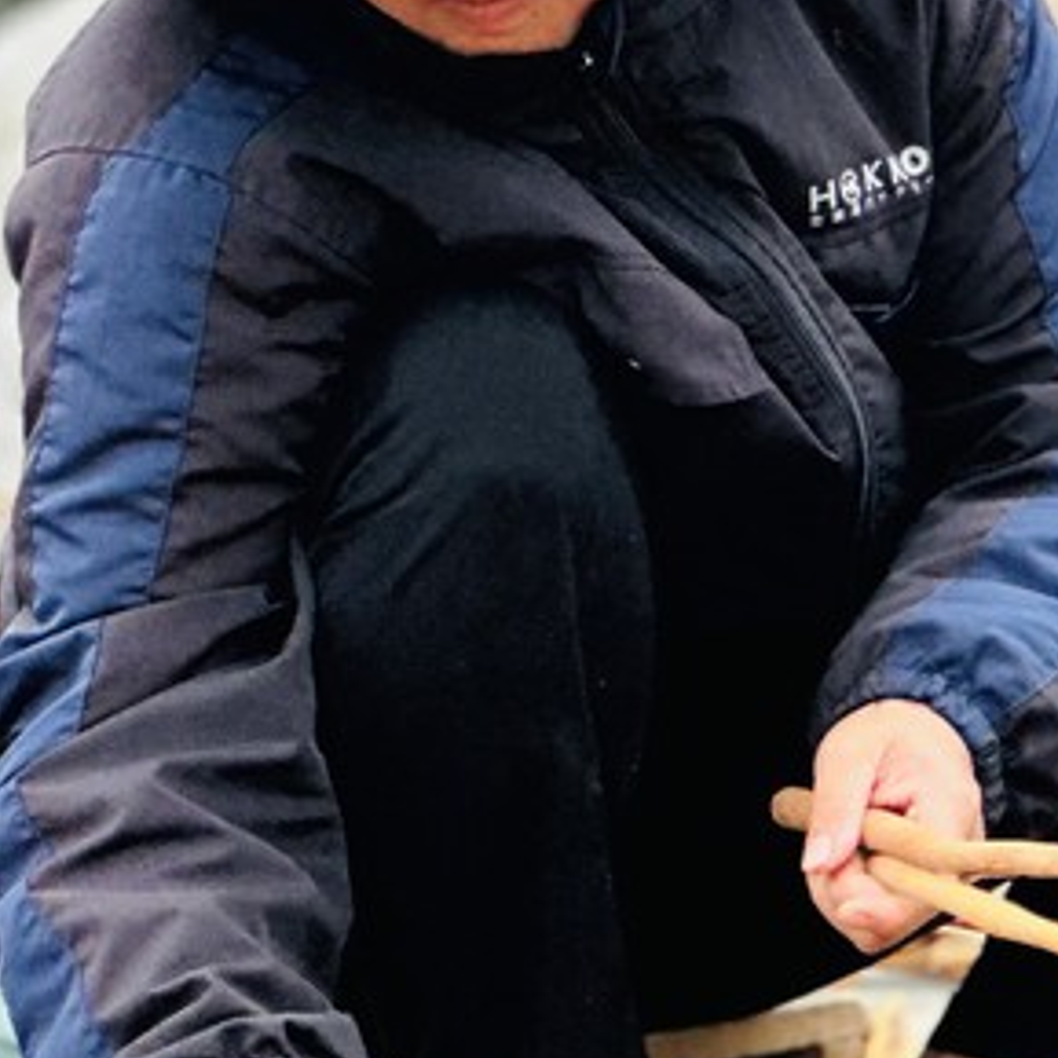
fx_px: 9786
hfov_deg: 6.1
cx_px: 1900
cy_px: 62
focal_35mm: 283
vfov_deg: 6.2
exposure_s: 1/121
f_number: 2.8
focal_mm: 9
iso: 40
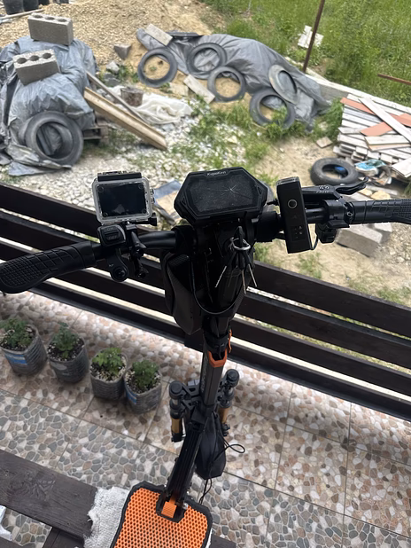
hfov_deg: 56.8
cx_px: 206
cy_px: 274
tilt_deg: -47.4
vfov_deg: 71.6
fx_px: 380
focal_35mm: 24
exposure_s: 1/1562
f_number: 1.78
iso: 80
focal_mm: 6.86
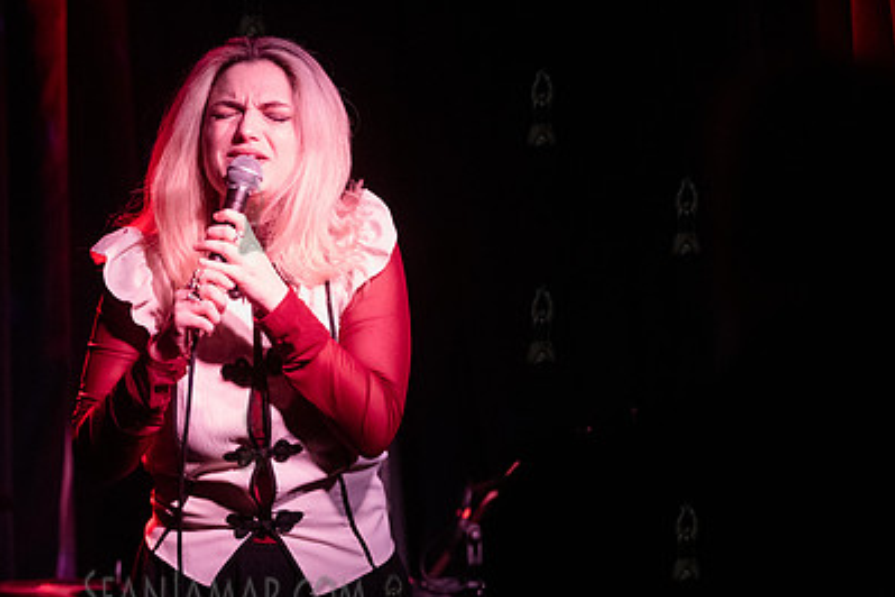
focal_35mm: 211
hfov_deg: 9.7
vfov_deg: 6.5
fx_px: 5245
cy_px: 214
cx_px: 251
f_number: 2.8
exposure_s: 1/250
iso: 8000
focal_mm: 145
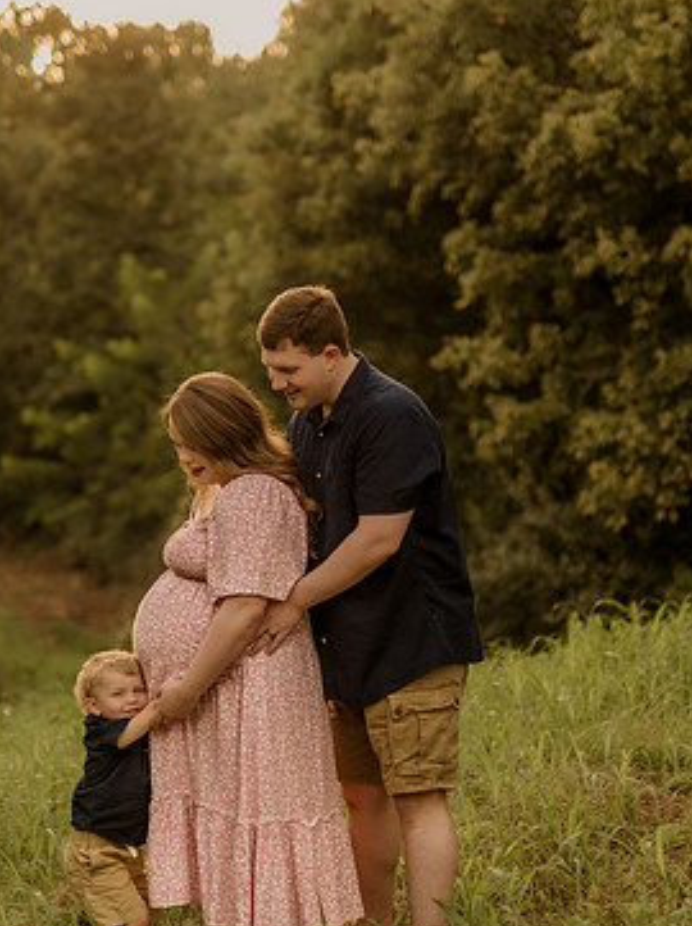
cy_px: 551
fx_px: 2403
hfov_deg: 16.4
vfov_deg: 21.8
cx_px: 318
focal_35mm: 90
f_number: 1.8
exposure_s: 1/800
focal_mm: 50
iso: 125
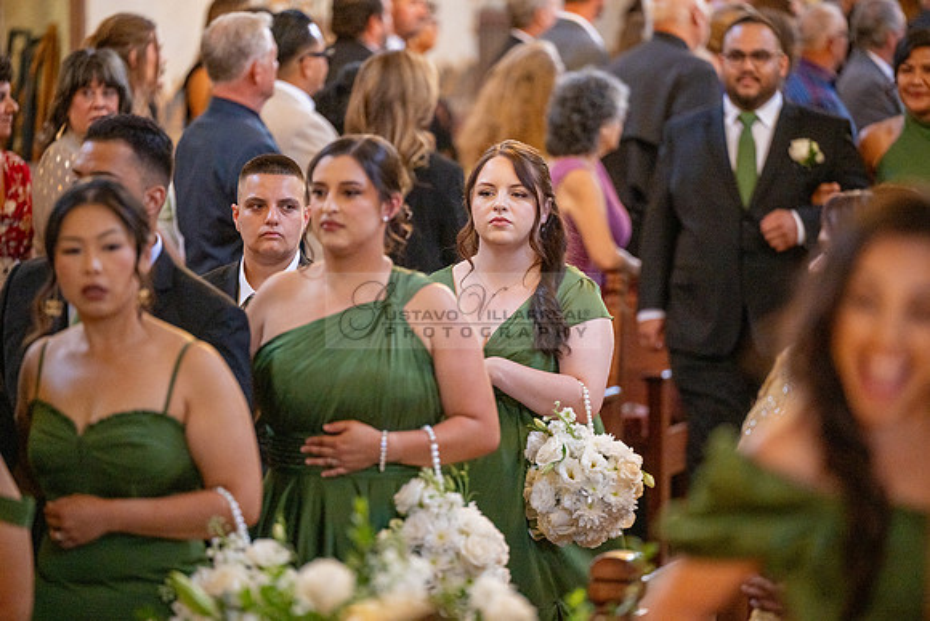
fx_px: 5168
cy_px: 310
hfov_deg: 10.3
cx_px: 465
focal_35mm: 200
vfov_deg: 6.9
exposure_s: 1/320
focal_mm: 200
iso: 1250
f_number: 3.2
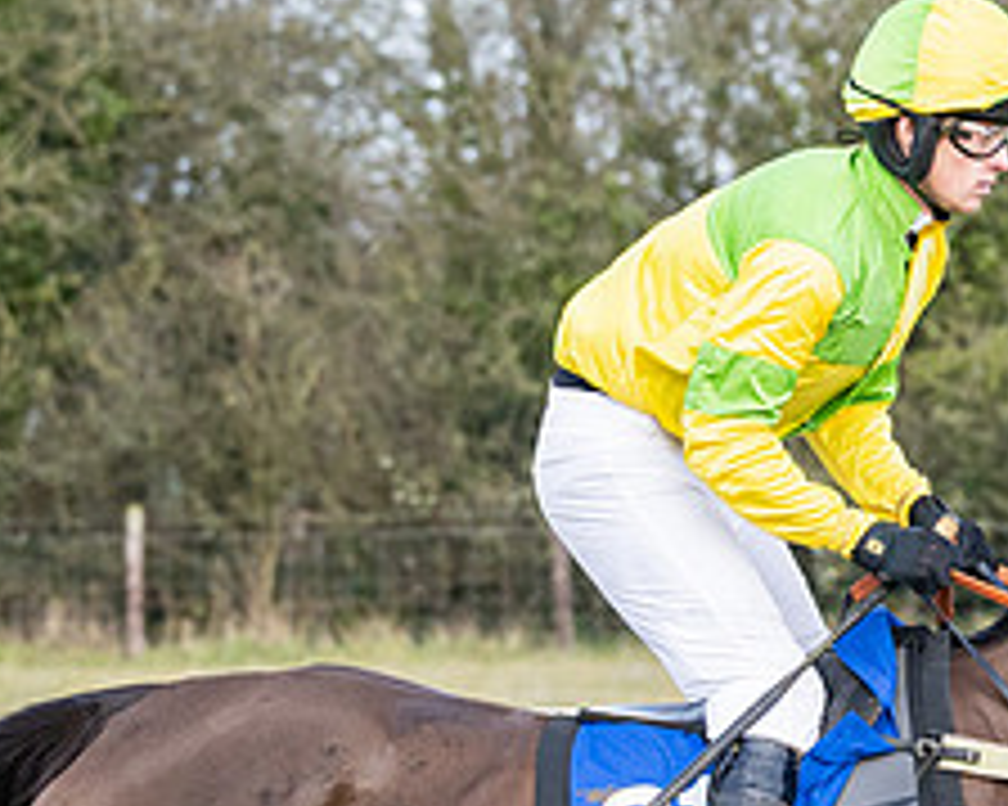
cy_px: 1085
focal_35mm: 592
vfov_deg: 2.6
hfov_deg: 3.3
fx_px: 17653
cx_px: 1141
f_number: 5
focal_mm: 115
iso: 400
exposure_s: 1/800
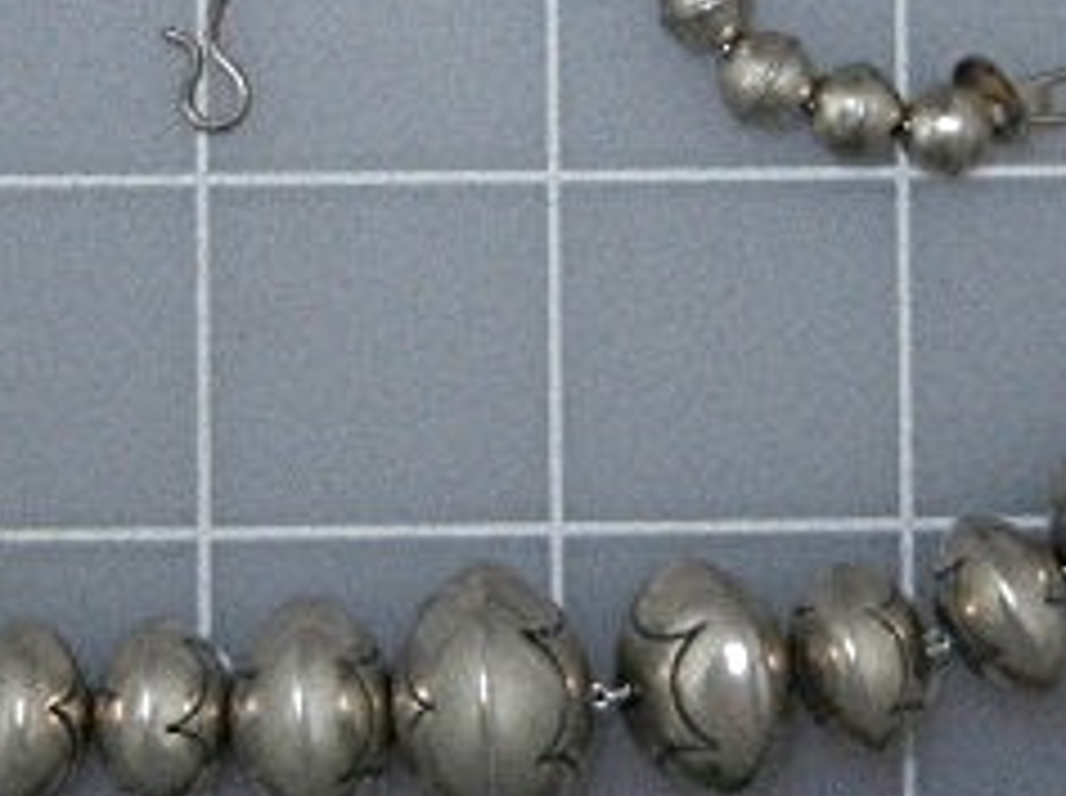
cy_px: -81
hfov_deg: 21.3
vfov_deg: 15.6
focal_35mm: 92
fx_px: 2829
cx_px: 490
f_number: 7.2
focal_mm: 6.2
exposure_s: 1/30
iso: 800
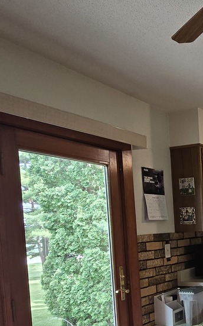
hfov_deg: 29.7
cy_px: 247
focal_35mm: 36
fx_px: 319
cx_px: 250
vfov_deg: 51.5
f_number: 2.2
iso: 160
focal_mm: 2.2
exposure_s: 1/60
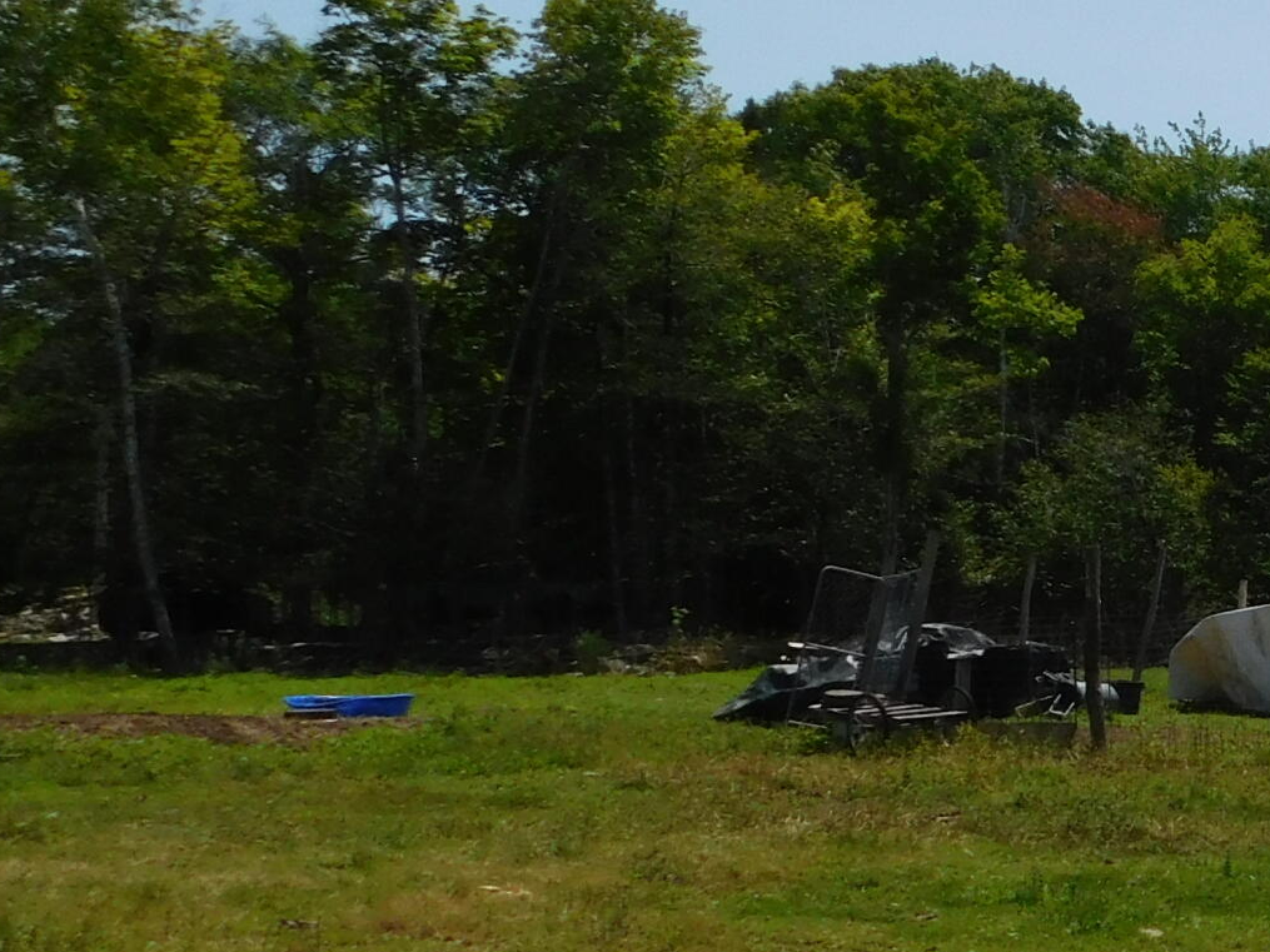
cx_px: 1603
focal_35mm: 68
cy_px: 266
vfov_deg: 21.5
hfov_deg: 25.1
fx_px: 2495
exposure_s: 1/800
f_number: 6
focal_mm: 4
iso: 125
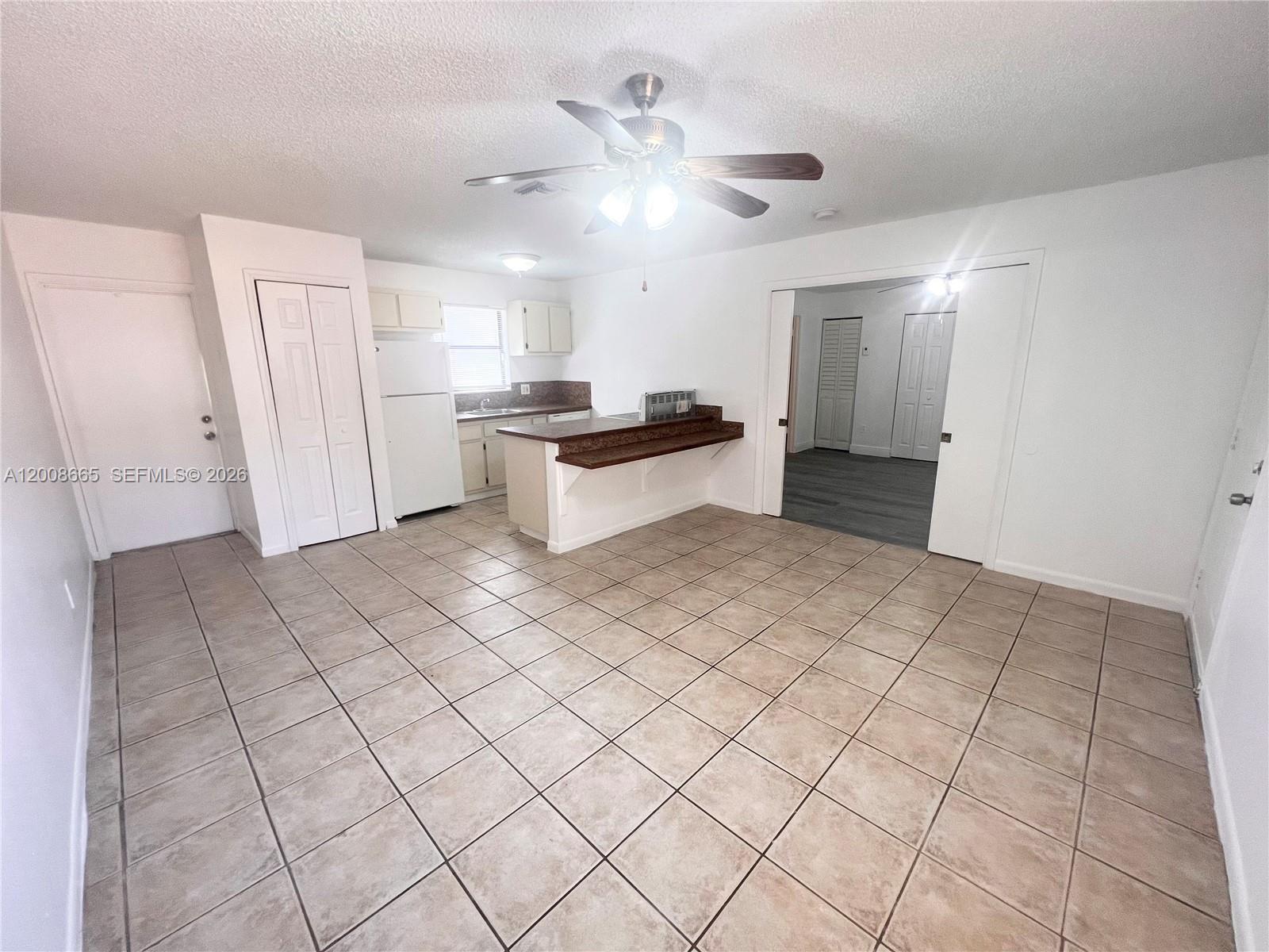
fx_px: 477
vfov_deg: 89.9
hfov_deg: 106.2
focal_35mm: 13
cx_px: 634
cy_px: 476
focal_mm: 1.57
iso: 125
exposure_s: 1/120
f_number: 1.8
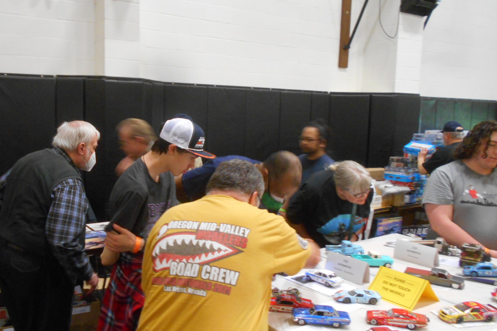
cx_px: 201
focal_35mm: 33
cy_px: 169
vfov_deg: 40.0
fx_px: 456
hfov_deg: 56.8
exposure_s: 1/15
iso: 400
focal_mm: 4.6
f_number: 3.2
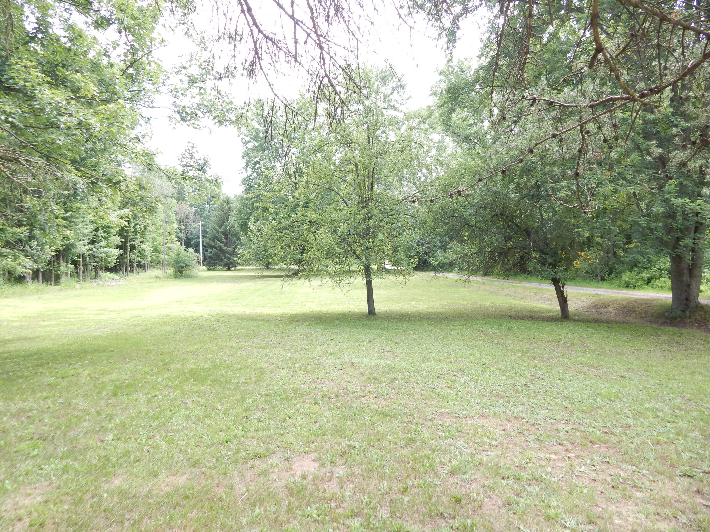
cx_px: 355
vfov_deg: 61.1
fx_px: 451
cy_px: 266
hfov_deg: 76.4
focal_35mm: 22
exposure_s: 1/200
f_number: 3
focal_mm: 4
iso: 125
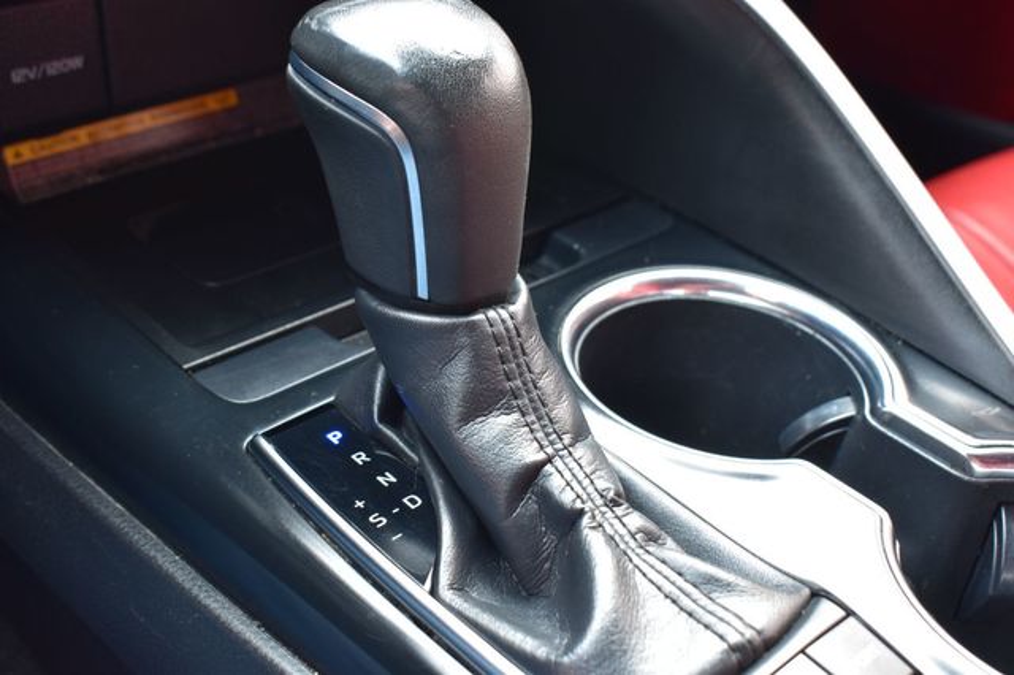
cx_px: 507
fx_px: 1267
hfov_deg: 43.6
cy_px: 338
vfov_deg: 29.8
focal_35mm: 45
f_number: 7.1
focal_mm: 30
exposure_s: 1/30
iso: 400
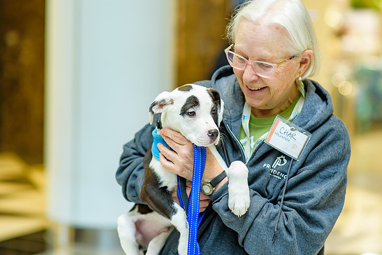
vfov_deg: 13.8
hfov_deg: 20.6
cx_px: 191
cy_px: 106
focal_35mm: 99
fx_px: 1053
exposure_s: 1/125
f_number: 2.2
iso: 800
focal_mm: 85
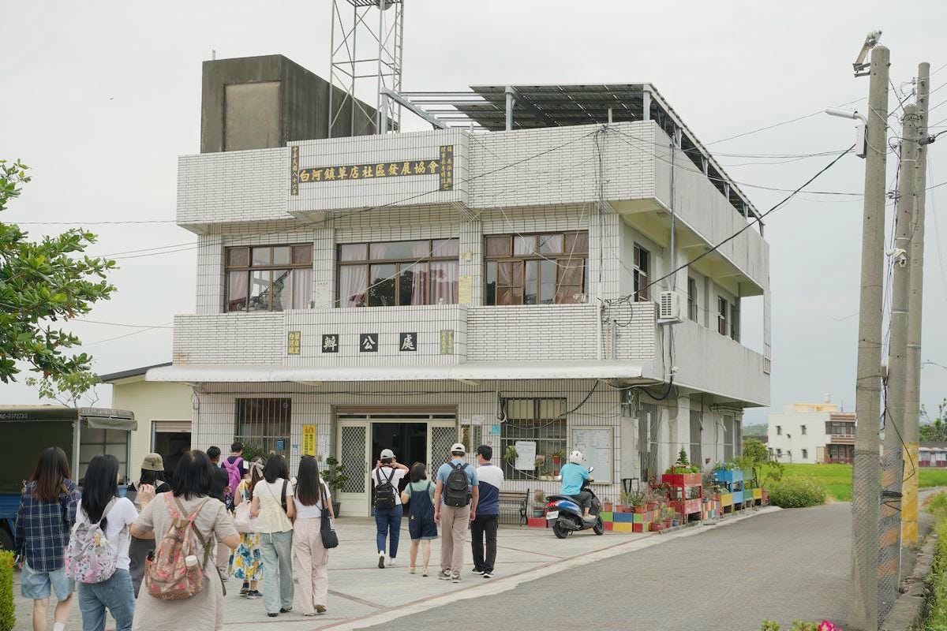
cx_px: 474
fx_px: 1315
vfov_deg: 27.0
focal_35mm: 50
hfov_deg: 39.6
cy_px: 316
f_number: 5
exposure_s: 1/250
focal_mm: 50
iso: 100
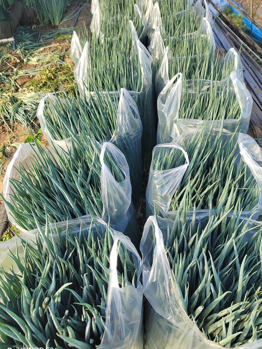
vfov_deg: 69.4
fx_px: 252
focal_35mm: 25
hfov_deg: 54.8
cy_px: 179
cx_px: 136
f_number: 1.9
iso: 100
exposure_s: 1/101
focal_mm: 5.52
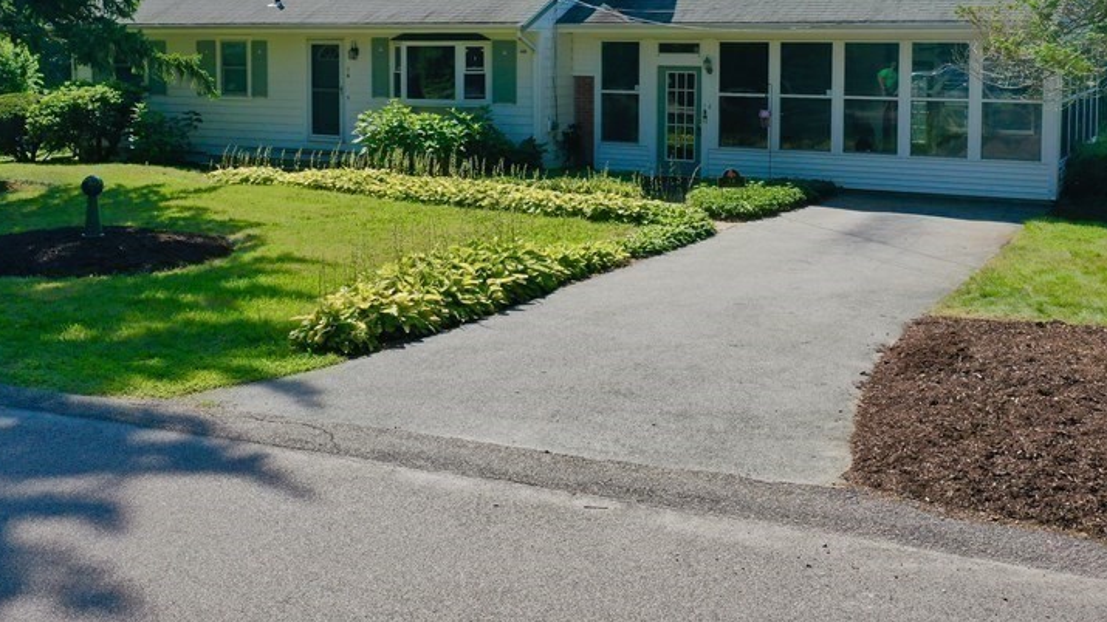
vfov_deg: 27.7
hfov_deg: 48.3
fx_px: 1233
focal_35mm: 42
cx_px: 598
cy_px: 120
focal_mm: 10.26
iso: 100
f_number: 5.6
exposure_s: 1/500
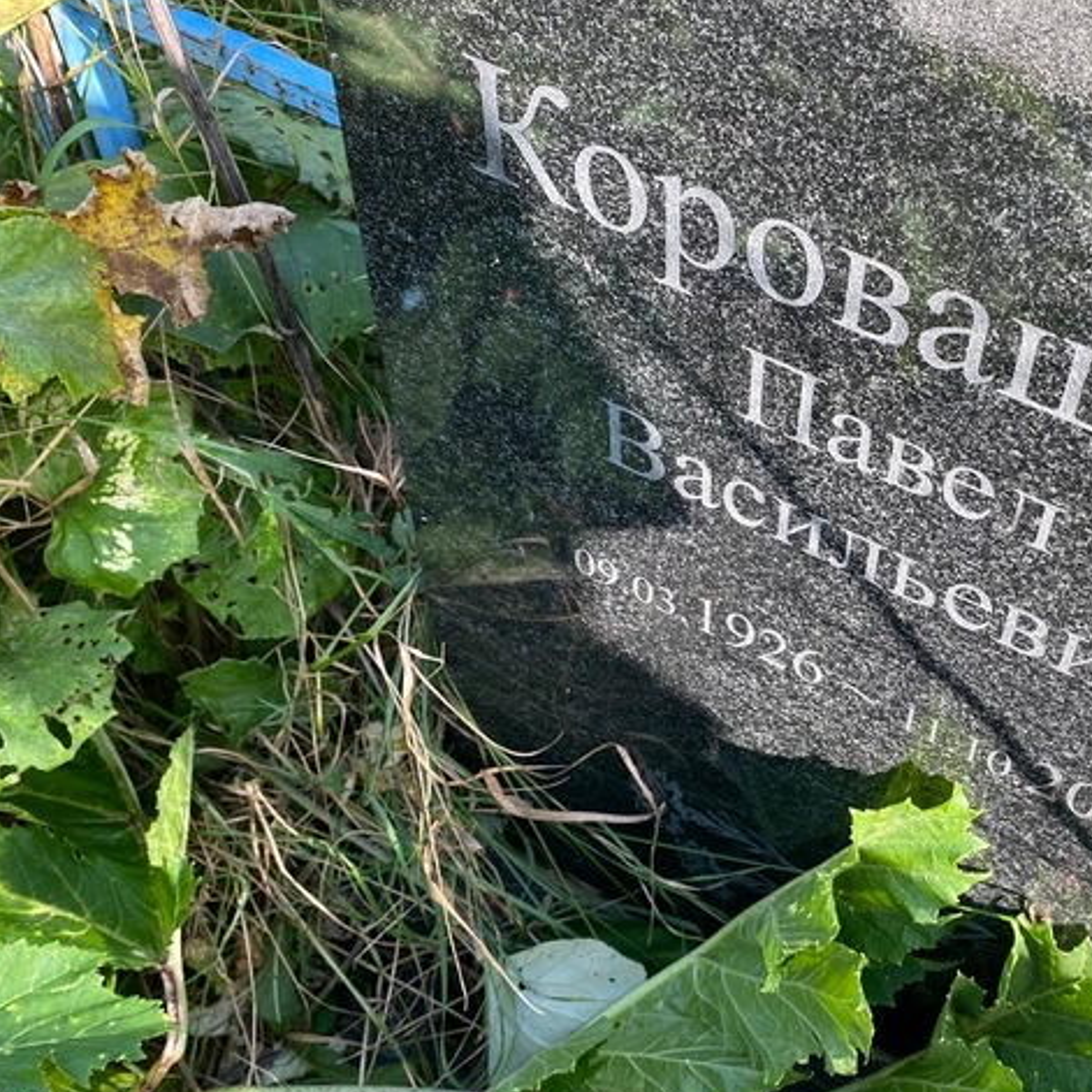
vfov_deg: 42.8
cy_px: 540
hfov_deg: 40.7
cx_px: 904
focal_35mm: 39
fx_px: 1392
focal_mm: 4.25
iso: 32
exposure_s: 1/225
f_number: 1.8
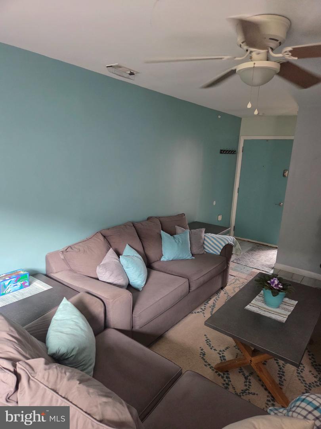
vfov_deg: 73.9
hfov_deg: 58.9
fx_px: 284
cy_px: 214
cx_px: 160
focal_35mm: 23
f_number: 1.8
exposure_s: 1/120
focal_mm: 5.4
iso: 800
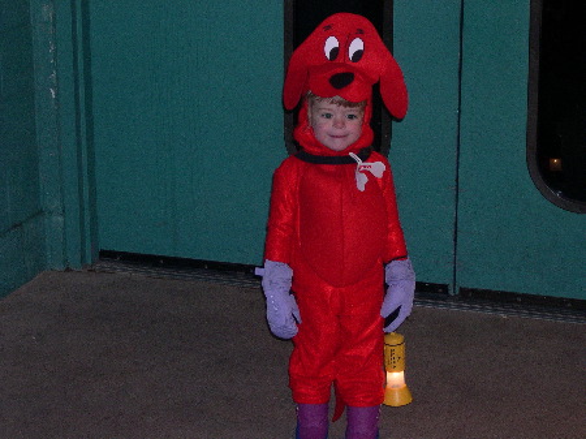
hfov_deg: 22.5
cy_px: 220
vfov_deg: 17.0
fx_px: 1472
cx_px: 293
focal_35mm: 87
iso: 400
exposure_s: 1/60
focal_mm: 18.4
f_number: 4.4
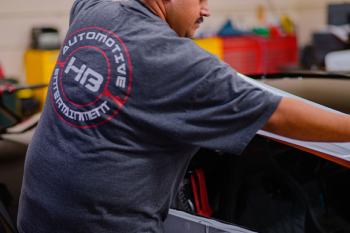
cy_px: 116
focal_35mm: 58
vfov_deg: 23.4
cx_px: 175
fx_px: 564
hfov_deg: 34.5
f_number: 1.4
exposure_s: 1/60
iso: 100
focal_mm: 58
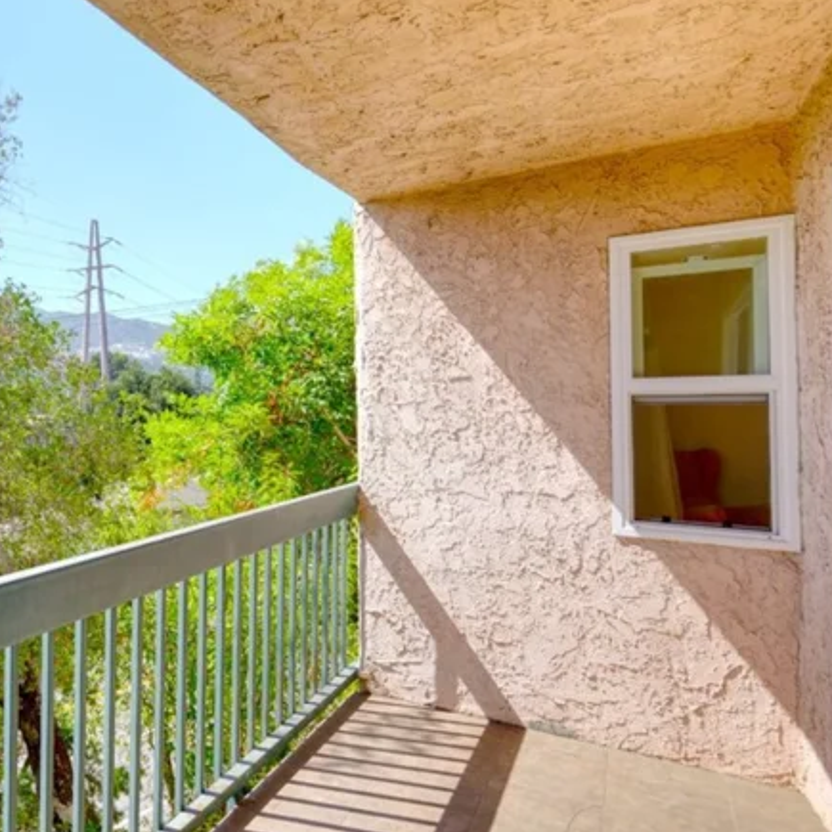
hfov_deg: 58.2
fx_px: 625
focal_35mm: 23
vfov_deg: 67.2
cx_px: 93
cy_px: 405
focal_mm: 14
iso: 800
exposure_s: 1/6400
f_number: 4
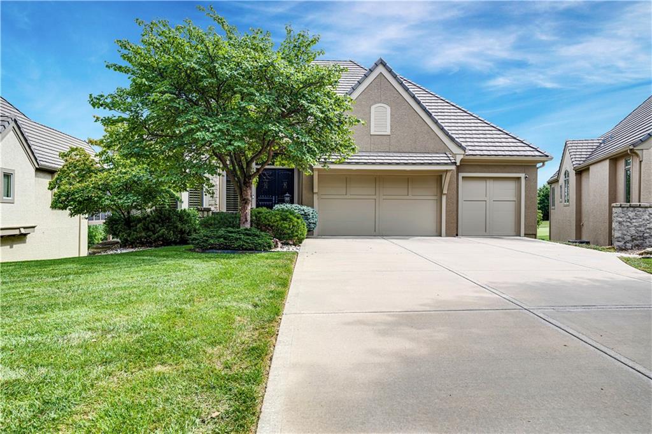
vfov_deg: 56.1
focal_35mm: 22
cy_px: 217
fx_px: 407
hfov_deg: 77.3
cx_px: 326
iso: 100
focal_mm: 22.5
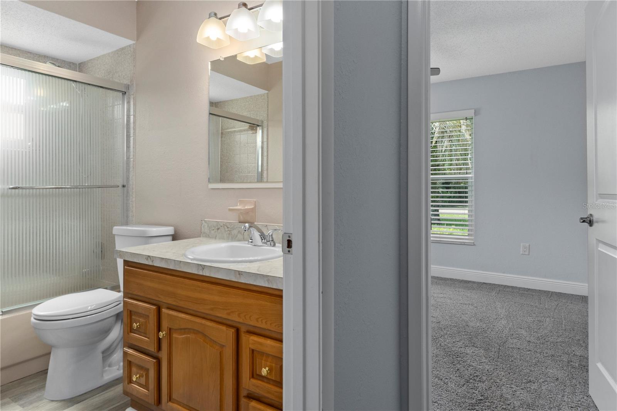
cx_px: 308
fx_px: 360
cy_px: 206
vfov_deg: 59.5
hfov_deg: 81.2
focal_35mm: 21
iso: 320
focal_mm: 14
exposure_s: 1/8
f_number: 8
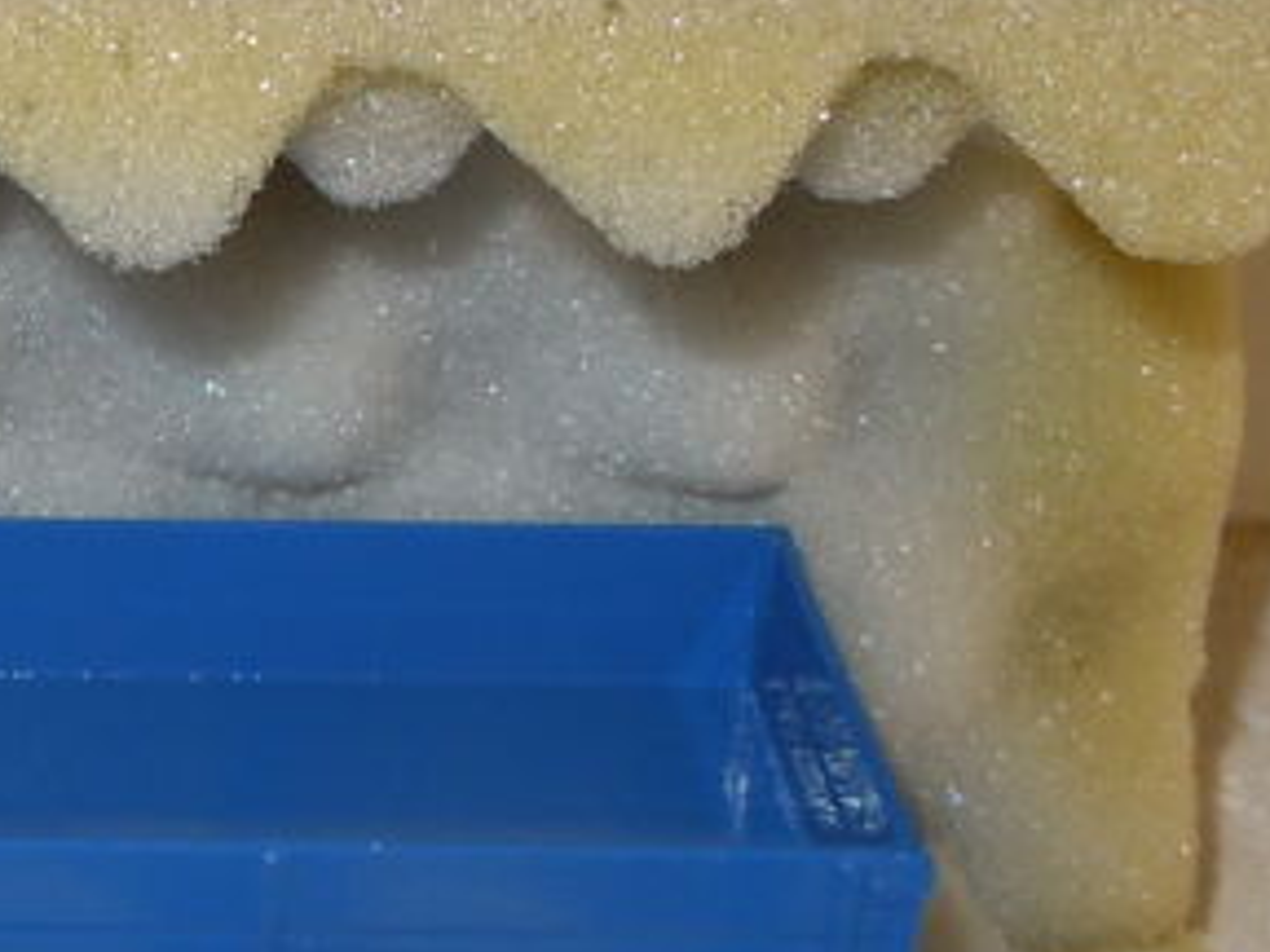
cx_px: -146
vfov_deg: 14.2
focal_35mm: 104
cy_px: 225
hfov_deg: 18.2
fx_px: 3816
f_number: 3.5
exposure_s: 1/30
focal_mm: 5.4
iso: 100
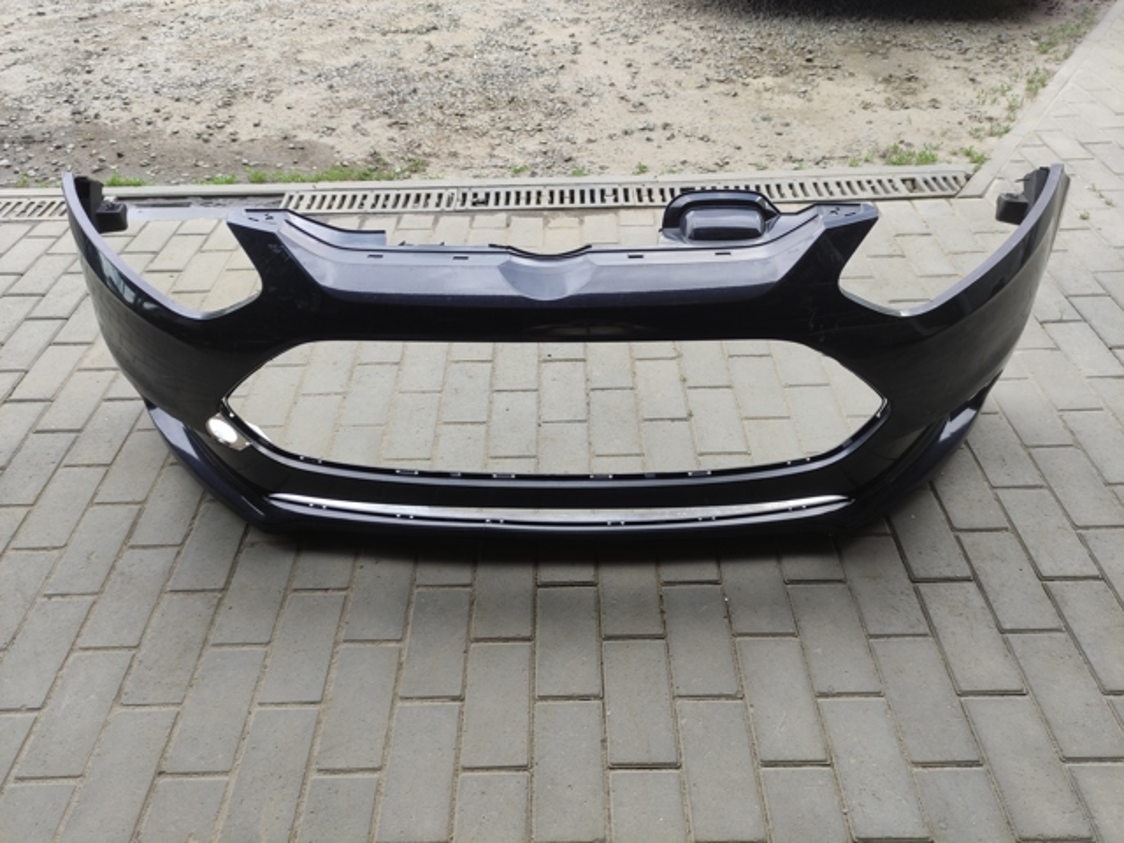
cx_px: 562
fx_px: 812
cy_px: 422
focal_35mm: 25
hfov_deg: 69.4
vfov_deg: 54.9
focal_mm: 5.43
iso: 100
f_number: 1.89
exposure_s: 1/222
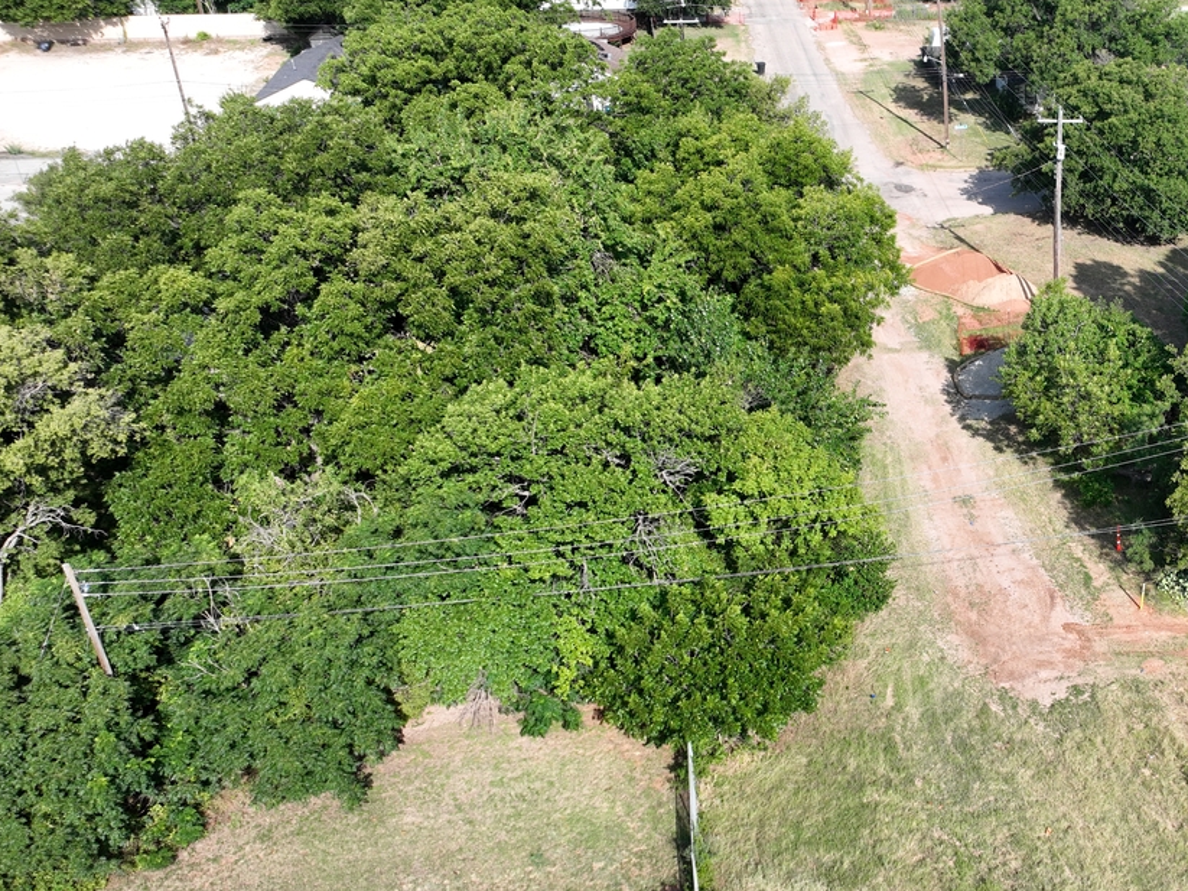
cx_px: 1008
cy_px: 521
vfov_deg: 34.3
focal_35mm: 42
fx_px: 1441
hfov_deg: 42.1
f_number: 2.8
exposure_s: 1/1250
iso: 100
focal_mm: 12.29
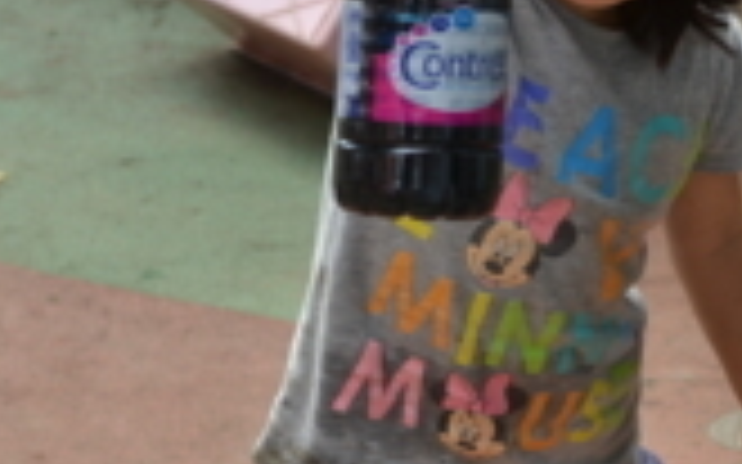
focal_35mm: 185
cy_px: 47
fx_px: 3740
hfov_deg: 11.2
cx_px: 738
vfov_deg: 7.1
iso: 100
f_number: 6.3
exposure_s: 1/160
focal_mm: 50
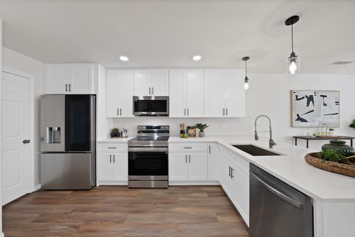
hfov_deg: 112.6
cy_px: 118
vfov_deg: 90.1
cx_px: 178
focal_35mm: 12
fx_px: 118
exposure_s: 1/5
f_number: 9
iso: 640
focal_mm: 12
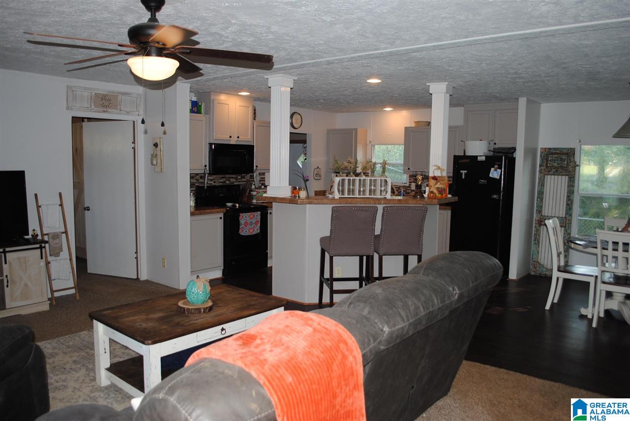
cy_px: 210
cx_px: 315
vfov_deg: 48.0
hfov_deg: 67.3
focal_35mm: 27
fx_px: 473
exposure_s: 1/60
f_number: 3.5
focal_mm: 18
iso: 200
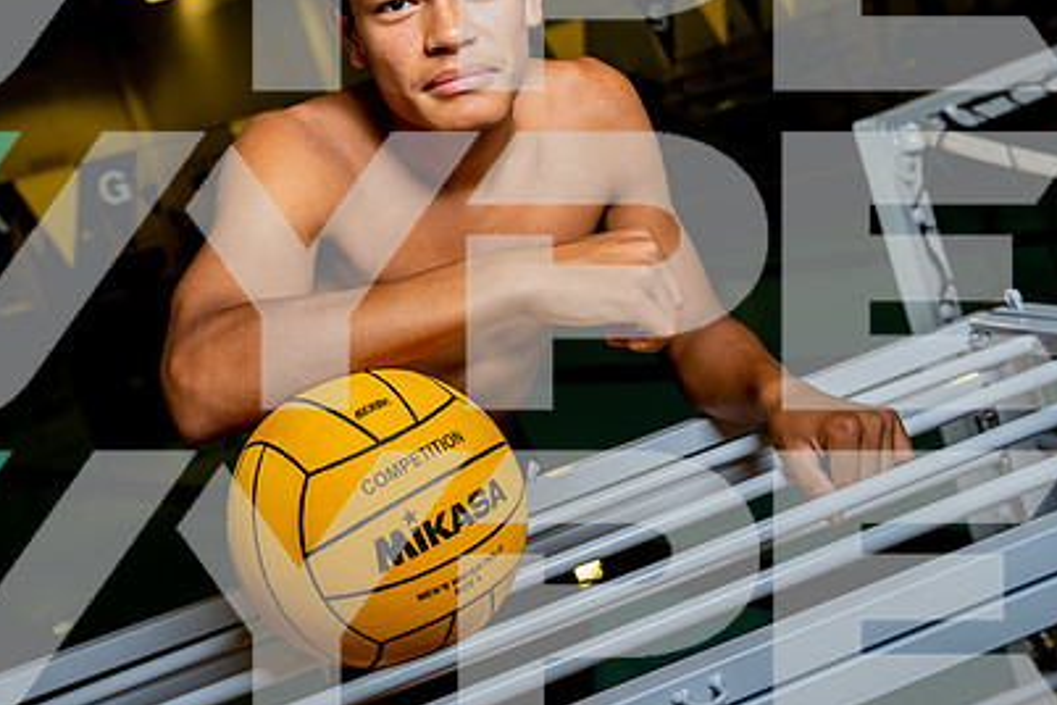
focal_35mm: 52
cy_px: 272
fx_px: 1527
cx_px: 415
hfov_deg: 38.0
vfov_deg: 25.9
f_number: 4.5
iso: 100
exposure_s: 1/250
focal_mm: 36
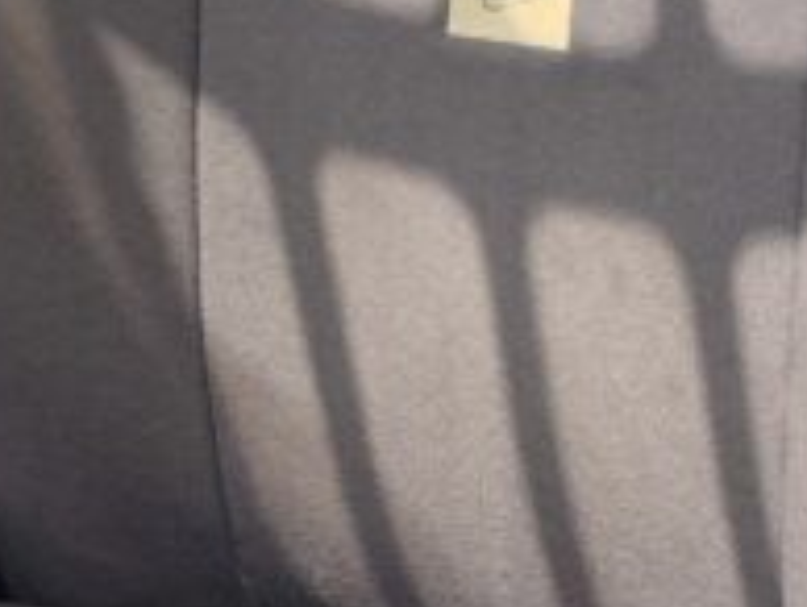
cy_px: 507
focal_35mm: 153
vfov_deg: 9.7
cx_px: 408
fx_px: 3571
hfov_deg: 12.9
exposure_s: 1/412
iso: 16
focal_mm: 3
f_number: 1.8
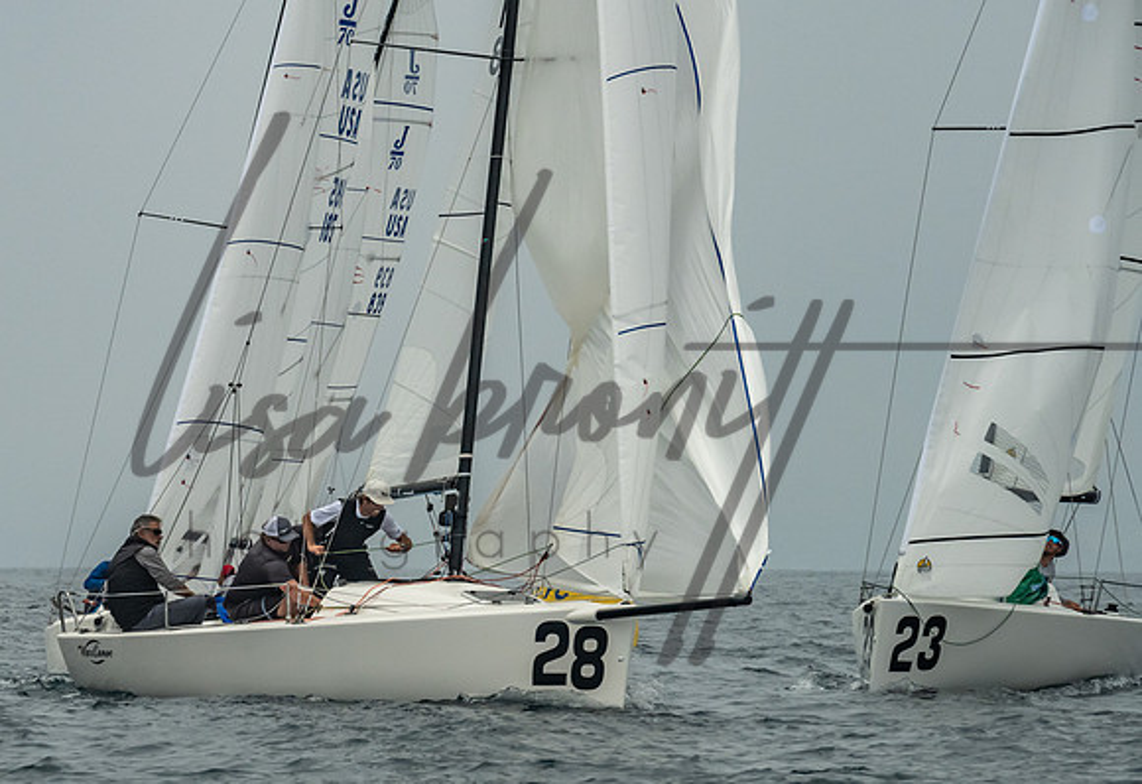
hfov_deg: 8.3
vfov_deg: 5.7
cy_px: 478
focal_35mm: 247
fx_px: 7893
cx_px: 241
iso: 800
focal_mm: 155
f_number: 9
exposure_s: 1/3200
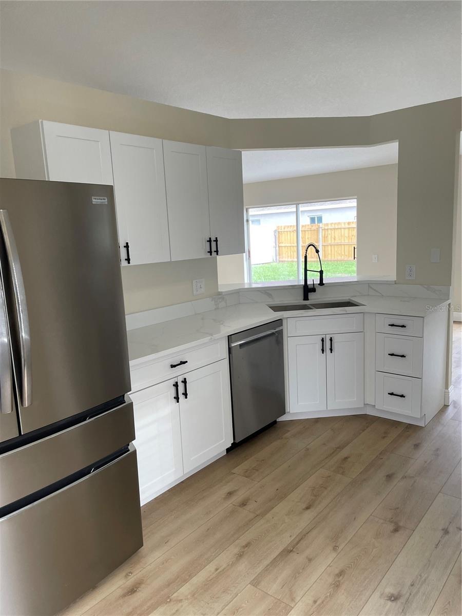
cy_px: 308
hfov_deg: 53.1
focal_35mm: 26
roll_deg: +3.4
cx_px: 231
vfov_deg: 67.3
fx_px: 463
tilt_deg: -8.3
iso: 80
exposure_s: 1/120
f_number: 1.6
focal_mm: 4.2
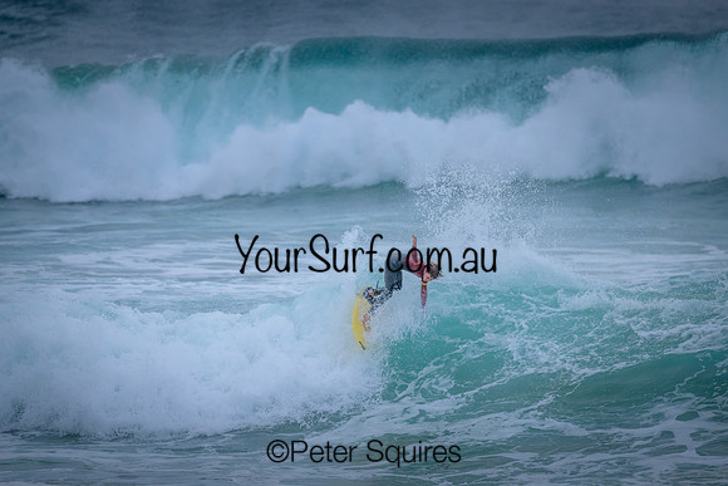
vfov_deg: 1.7
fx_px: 16181
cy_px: 243
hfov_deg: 2.6
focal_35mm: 800
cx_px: 364
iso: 640
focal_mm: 800
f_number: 6.3
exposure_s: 1/2000
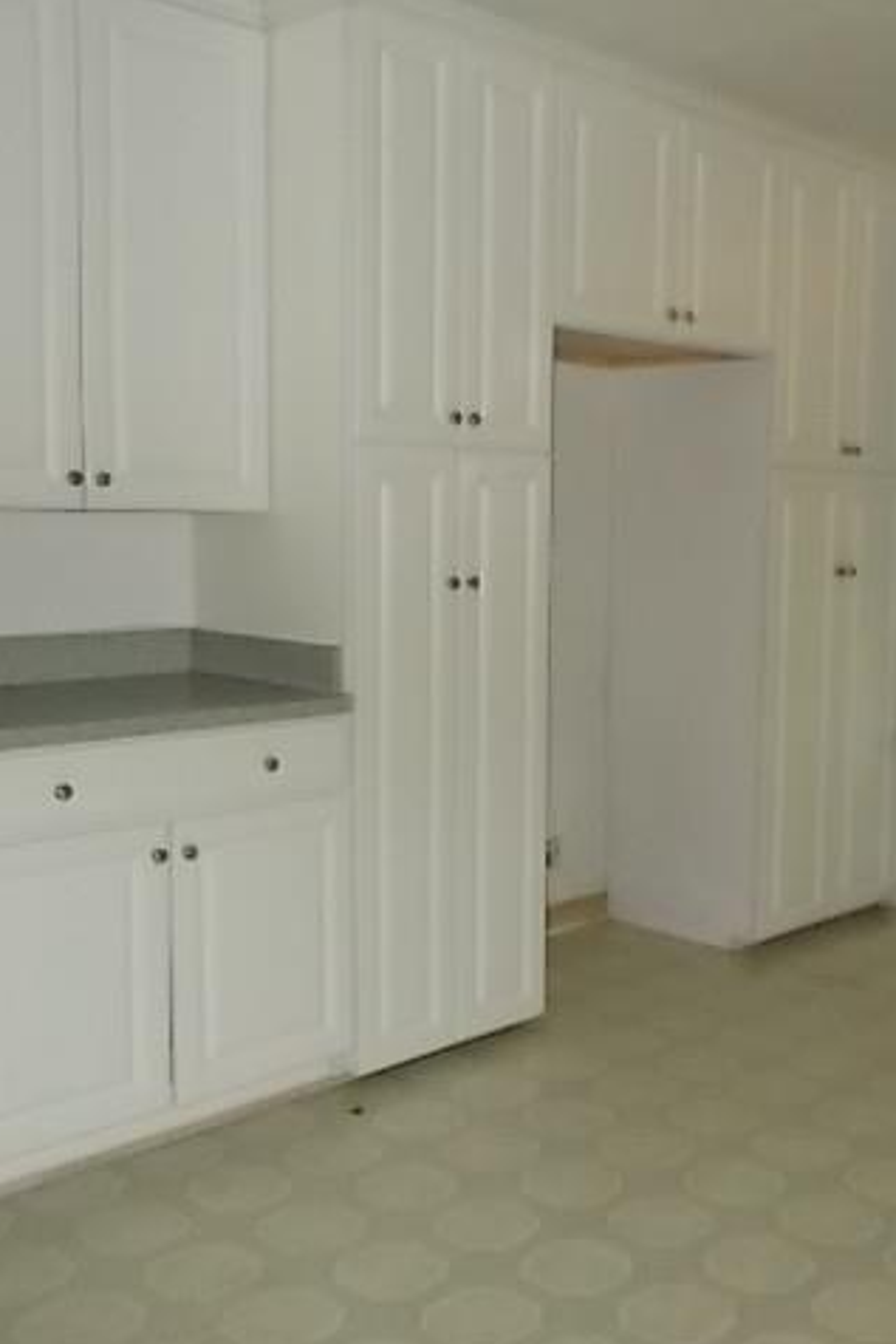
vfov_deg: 46.4
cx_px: 630
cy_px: 673
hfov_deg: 31.5
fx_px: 1567
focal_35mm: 42
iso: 250
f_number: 3.4
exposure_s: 1/25
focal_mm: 5.3
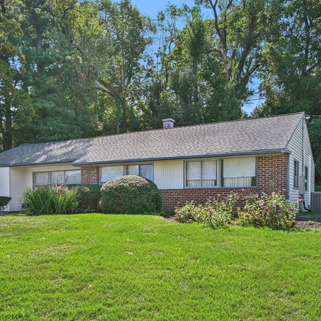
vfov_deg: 51.1
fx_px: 336
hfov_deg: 50.9
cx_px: 135
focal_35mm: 32
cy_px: 161
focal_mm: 25
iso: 800
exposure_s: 1/500
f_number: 8
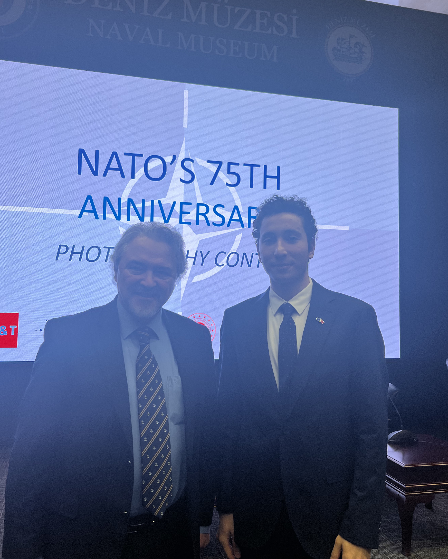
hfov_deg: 47.1
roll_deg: -0.9
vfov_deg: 57.0
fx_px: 514
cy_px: 247
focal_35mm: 31
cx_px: 208
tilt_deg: +4.0
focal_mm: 5.7
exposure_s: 1/121
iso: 64
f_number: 1.5
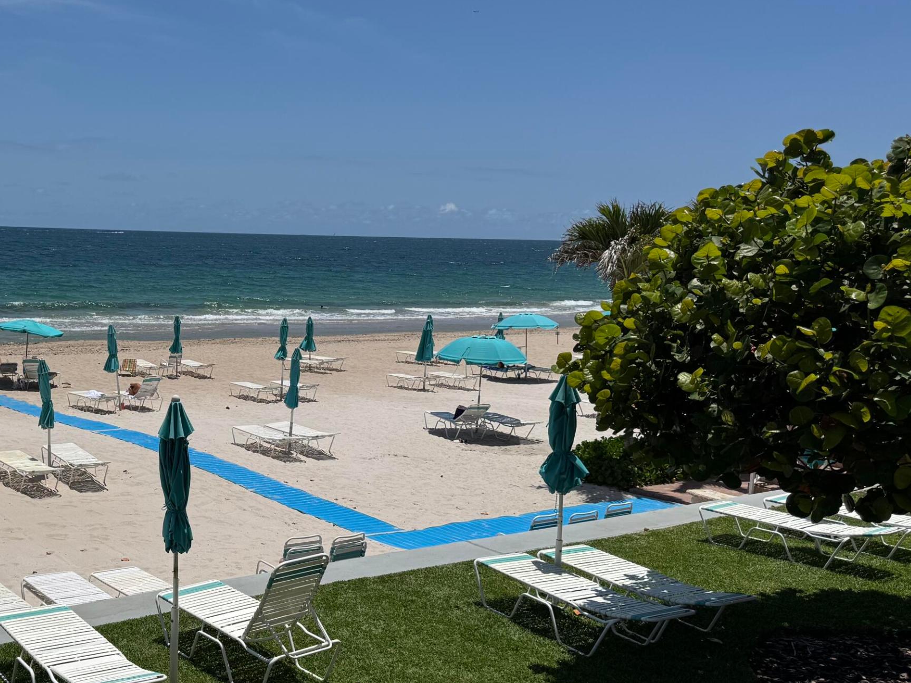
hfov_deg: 44.3
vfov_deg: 35.9
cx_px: 169
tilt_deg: -9.1
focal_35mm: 40
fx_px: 1053
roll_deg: -2.0
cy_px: 364
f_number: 1.78
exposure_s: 1/12346
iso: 80
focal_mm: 6.76
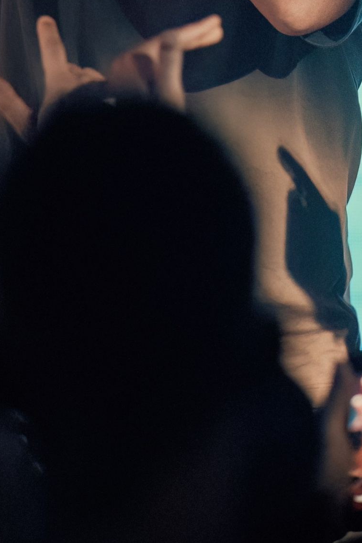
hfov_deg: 3.0
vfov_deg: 4.5
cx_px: 103
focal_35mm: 457
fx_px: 6893
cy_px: -113
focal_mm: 135
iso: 4000
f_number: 2
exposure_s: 1/250
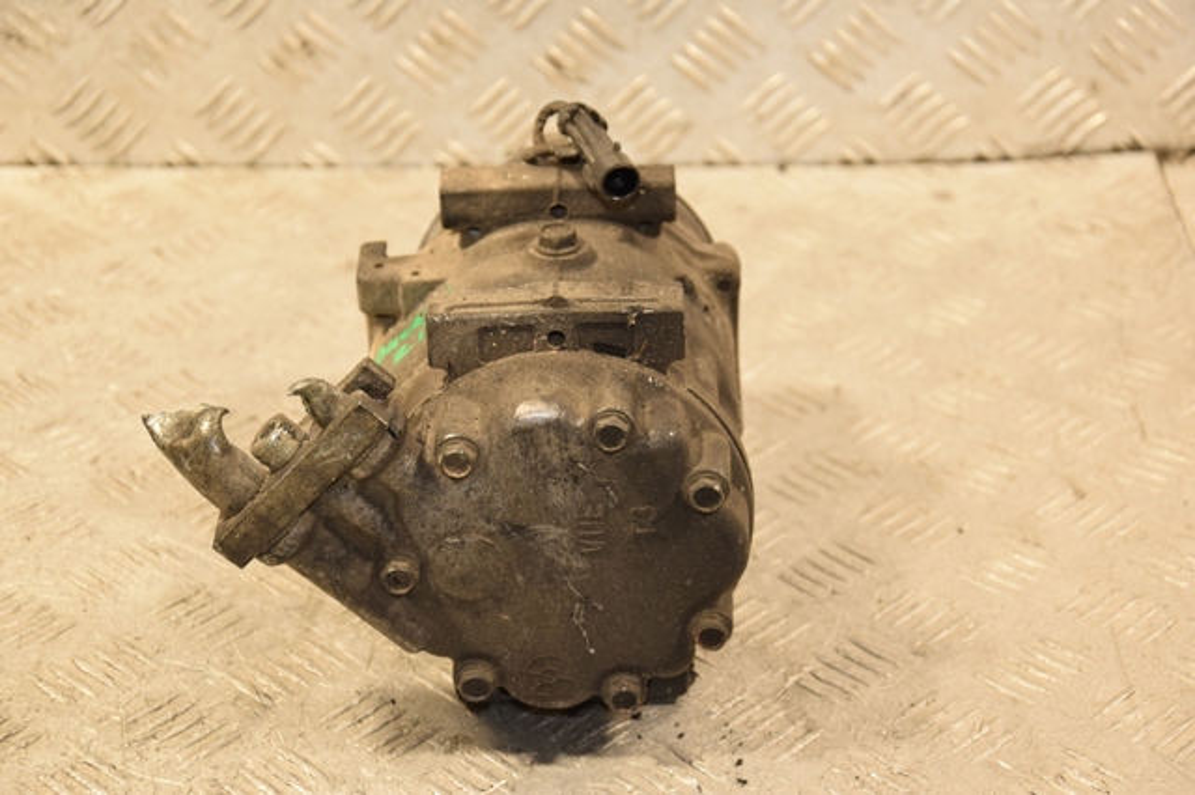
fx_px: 2886
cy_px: 398
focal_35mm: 87
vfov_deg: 15.7
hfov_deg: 23.4
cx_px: 598
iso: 800
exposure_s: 1/80
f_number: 5
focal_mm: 58
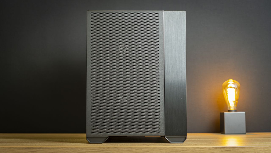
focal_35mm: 63
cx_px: 136
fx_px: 454
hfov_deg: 33.2
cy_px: 76
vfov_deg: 19.1
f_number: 2.8
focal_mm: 40
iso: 320
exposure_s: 1/20
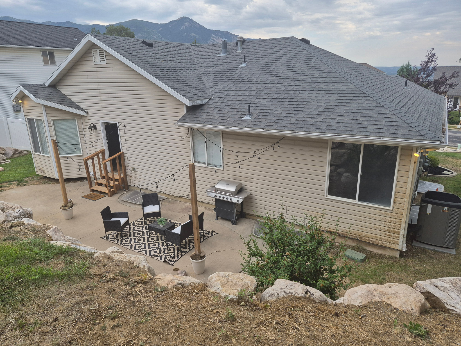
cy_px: 173
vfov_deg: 58.9
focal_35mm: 23
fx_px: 306
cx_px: 230
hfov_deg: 73.9
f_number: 1.8
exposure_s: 1/1128
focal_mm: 5.4
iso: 80
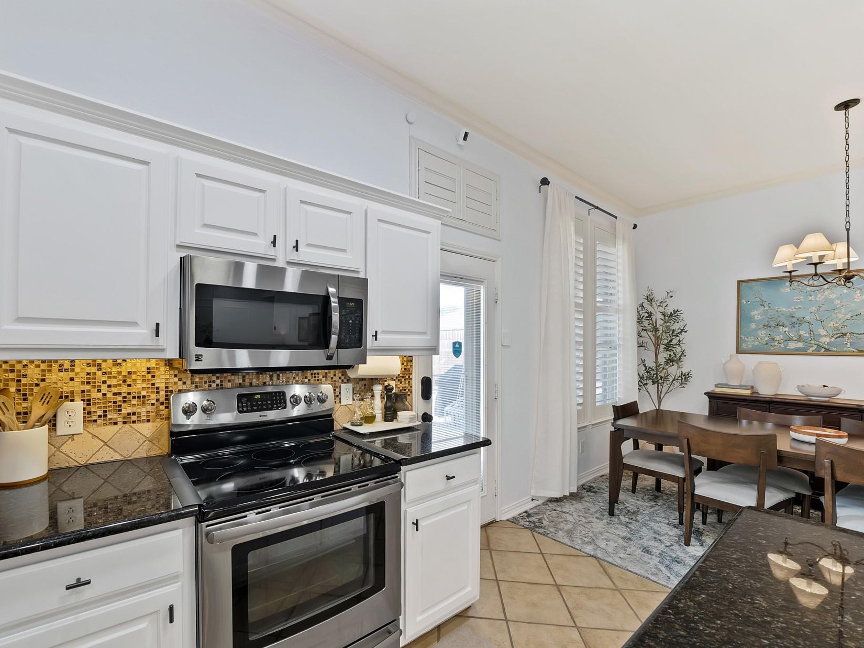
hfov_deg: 101.8
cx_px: 391
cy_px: 329
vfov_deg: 85.7
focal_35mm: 14
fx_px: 349
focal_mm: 12
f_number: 9
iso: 640
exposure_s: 1/1.25
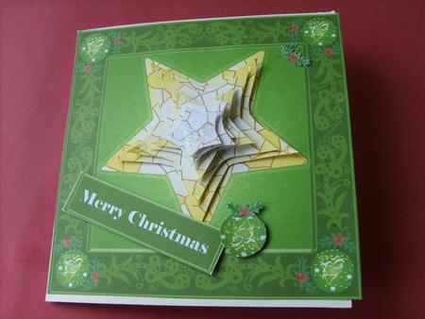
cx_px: 212
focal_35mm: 35
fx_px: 430
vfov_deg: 40.7
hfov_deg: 52.6
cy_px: 160
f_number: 2.8
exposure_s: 1/90
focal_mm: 5.8
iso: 50
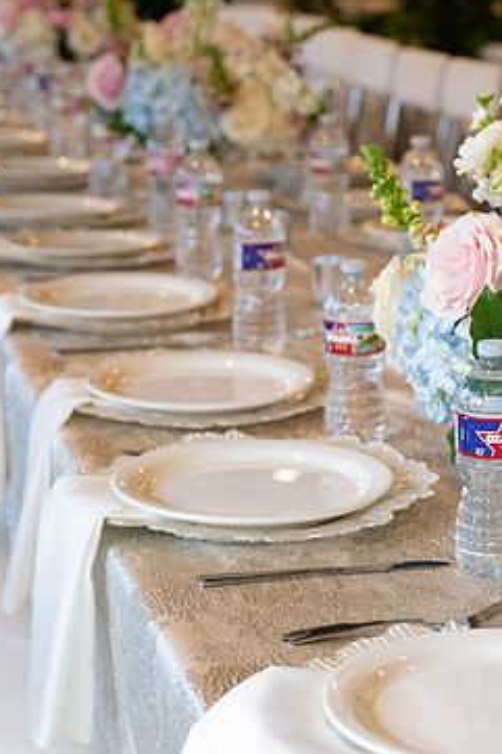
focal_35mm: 101
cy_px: 359
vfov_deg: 20.2
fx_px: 2114
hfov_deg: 13.4
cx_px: 477
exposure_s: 1/320
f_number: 4.5
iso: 5000
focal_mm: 63
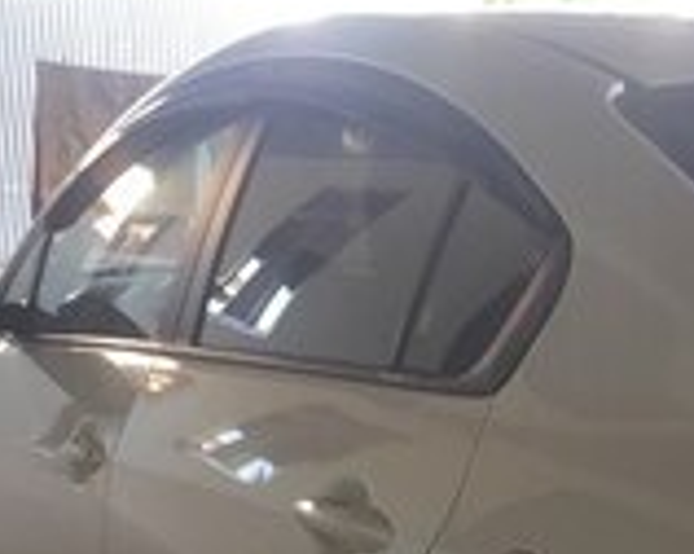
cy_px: 884
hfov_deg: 21.1
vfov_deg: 15.6
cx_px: 597
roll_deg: -0.9
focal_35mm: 89
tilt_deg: -25.1
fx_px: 1826
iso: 32
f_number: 2.2
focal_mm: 4.15
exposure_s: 1/33
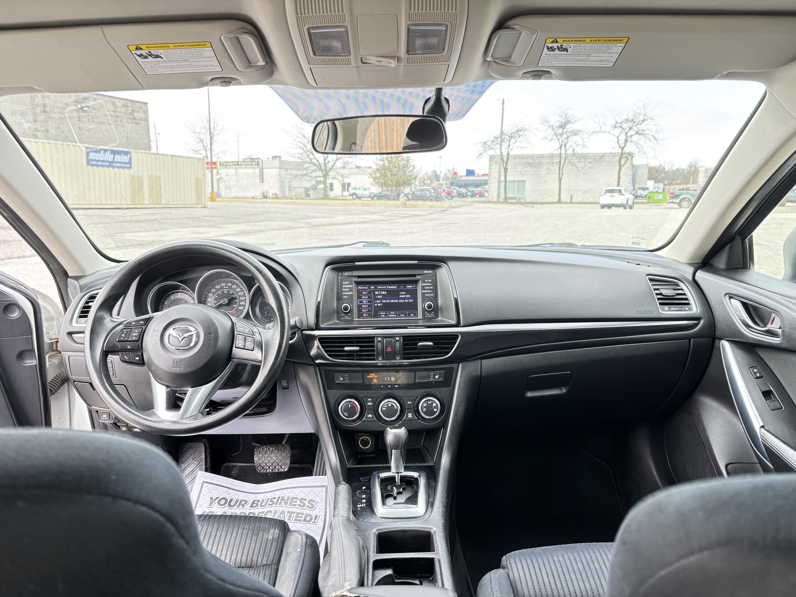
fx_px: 598
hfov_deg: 67.3
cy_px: 298
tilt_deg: -10.5
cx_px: 398
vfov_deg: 53.1
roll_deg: +0.3
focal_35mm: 26
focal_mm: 5.96
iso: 100
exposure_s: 1/121
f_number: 1.6
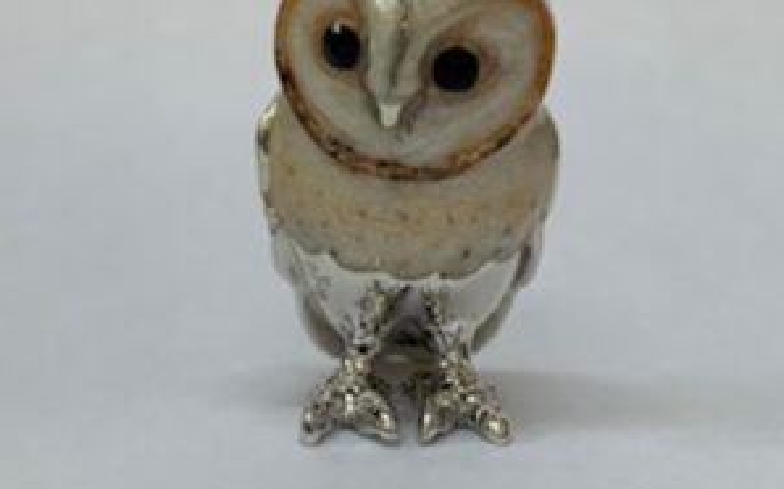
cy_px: 145
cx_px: 392
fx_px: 790
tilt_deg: +3.3
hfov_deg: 52.8
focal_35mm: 37
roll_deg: -1.1
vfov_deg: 33.9
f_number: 1.8
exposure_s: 1/100
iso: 32
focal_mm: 4.25
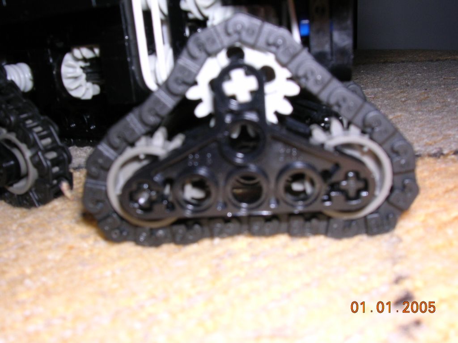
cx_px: 229
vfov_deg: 37.7
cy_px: 172
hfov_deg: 49.0
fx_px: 503
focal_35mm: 38
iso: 100
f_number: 5.6
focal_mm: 5.8
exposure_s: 1/60.1
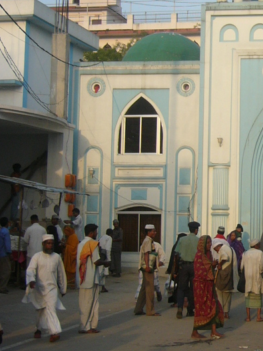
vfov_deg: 23.0
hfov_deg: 16.7
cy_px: 143
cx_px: 310
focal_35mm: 85
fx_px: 861
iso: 50
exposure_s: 1/400
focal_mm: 5.8
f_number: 2.8
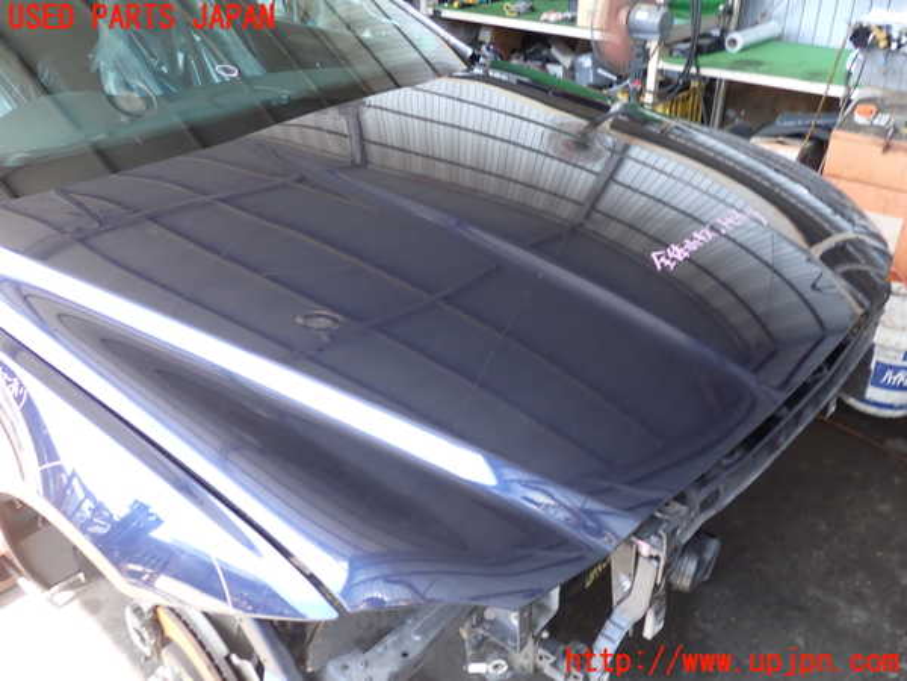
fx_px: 786
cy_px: 340
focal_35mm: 30
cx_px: 454
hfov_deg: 60.0
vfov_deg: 46.8
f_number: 2.3
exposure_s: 1/60
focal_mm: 5.4
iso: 125
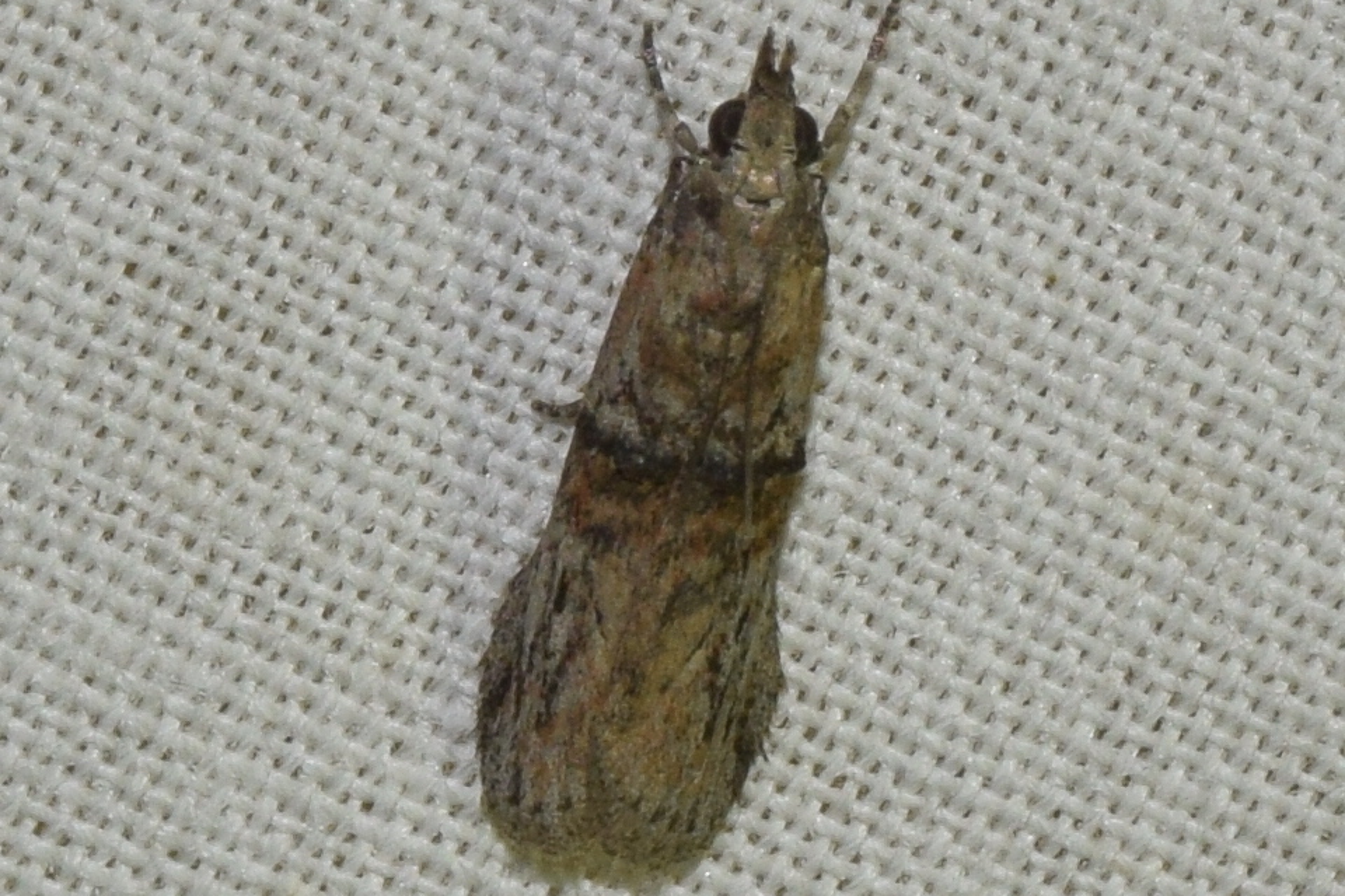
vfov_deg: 6.5
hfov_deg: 9.8
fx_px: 7845
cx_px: 672
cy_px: 448
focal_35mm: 210
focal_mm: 140
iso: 400
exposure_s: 1/200
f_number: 14
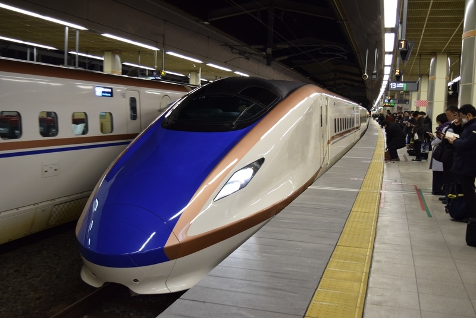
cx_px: 238
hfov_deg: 49.5
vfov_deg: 34.3
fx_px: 516
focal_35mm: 39
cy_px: 159
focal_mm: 26
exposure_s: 1/80
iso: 800
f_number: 4
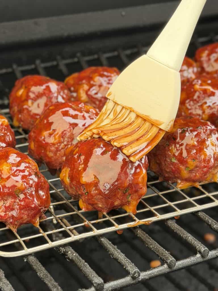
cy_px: 146
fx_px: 403
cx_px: 109
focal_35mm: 48
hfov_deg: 30.3
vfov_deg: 39.7
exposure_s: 1/185
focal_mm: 6.76
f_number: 1.78
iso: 80
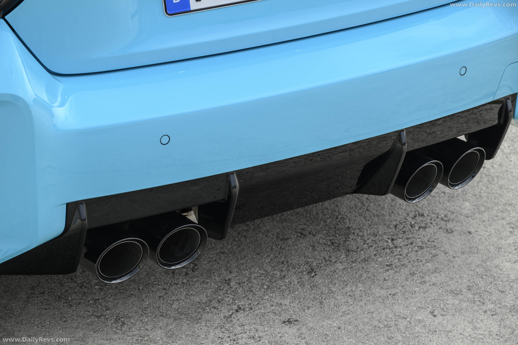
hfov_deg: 21.0
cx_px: 259
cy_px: 172
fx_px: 1396
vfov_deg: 14.1
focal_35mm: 97
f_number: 8
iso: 200
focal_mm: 97
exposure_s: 1/100
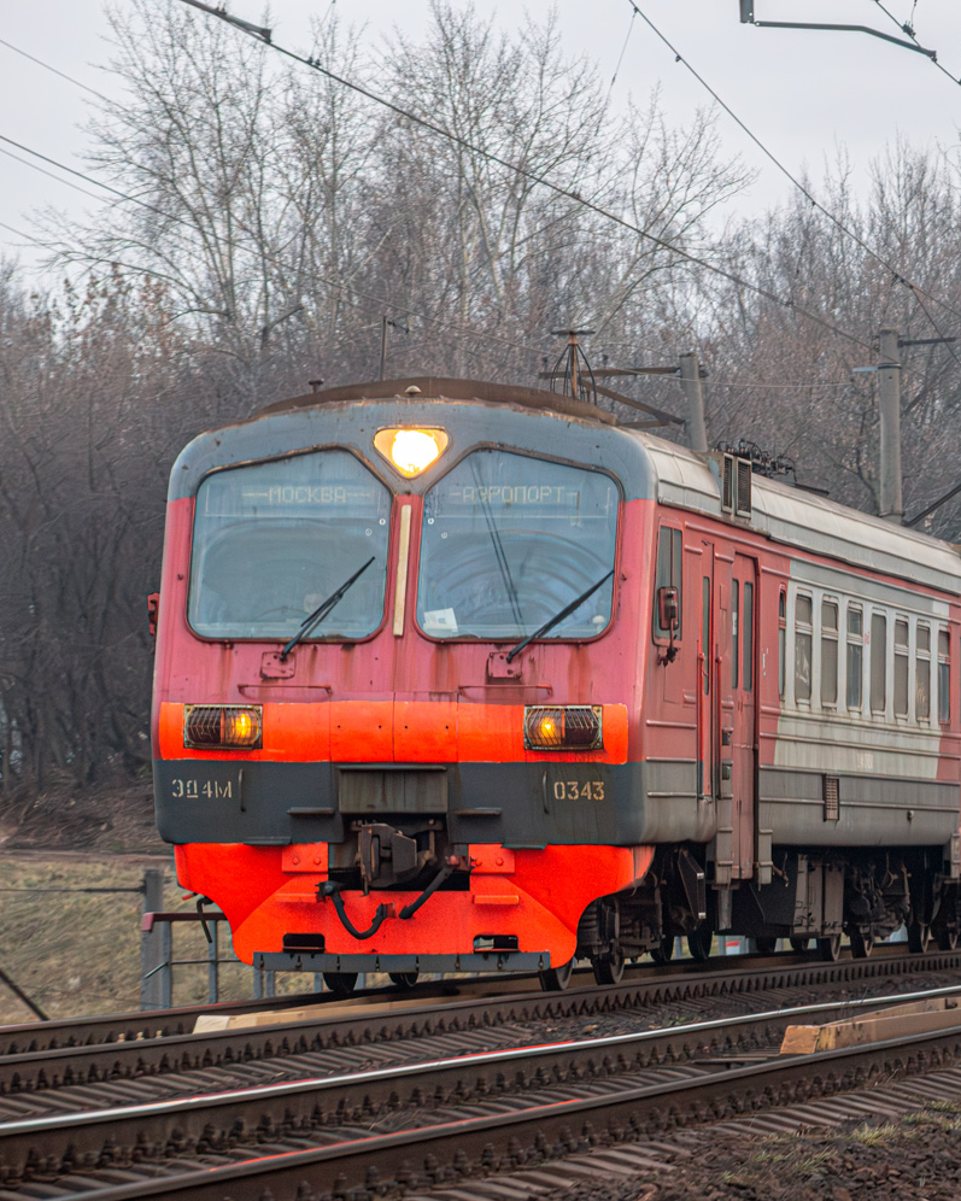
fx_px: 7536
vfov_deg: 9.1
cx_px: 848
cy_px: 602
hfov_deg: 7.3
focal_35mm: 212
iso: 1600
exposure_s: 1/100
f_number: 5.6
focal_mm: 100
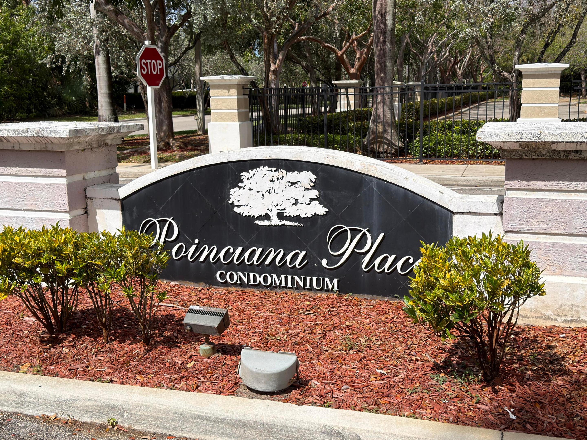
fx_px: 695
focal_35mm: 41
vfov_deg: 35.1
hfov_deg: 45.8
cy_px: 220
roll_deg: +0.5
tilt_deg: -9.5
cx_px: 294
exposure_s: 1/6494
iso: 64
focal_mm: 6.76
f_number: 1.78
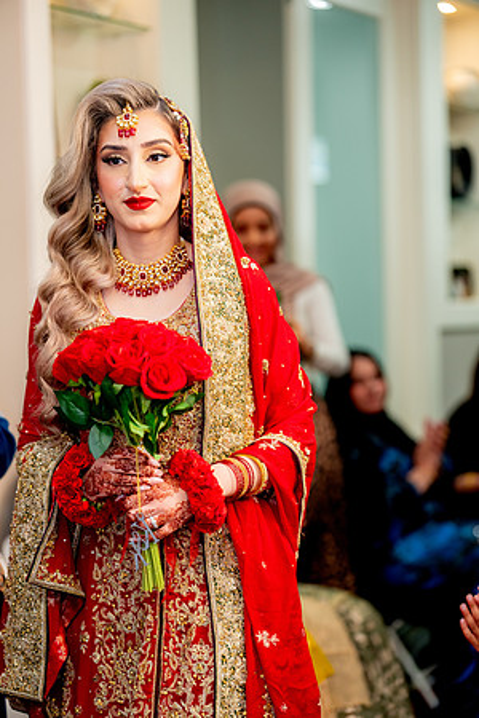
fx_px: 1577
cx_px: 240
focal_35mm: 79
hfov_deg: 17.3
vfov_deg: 25.7
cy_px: 359
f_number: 2
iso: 1250
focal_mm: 79
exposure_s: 1/200
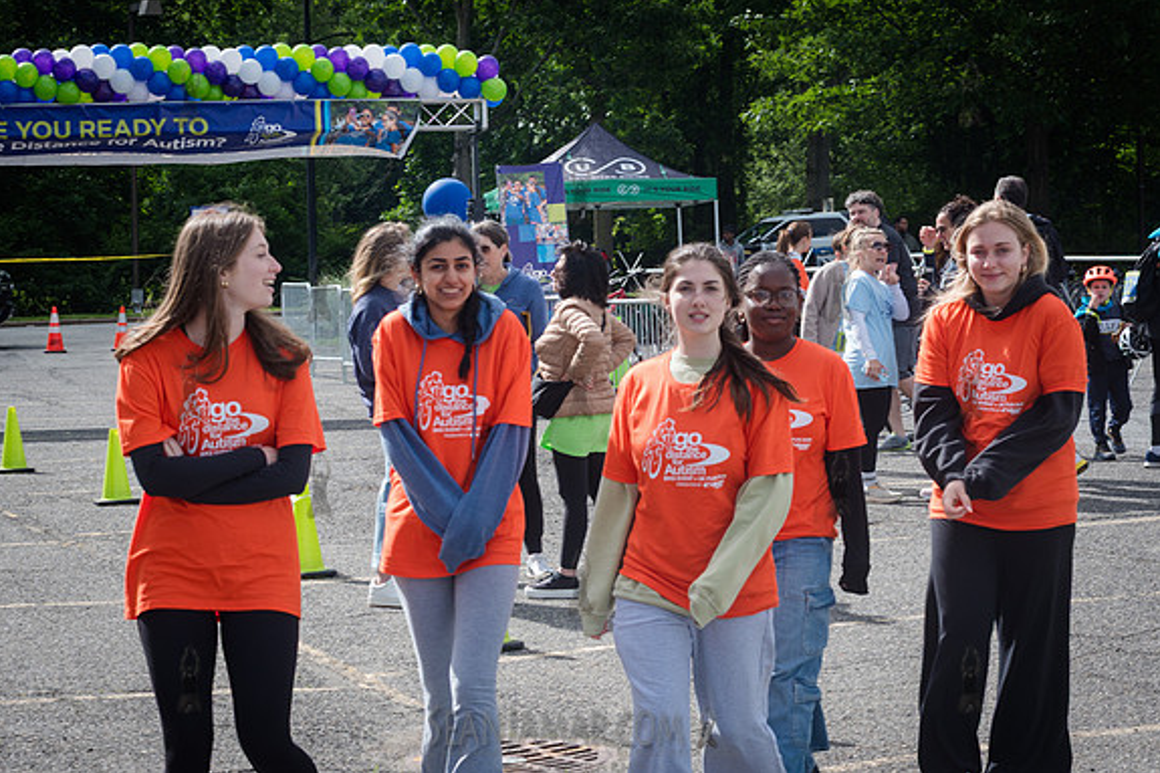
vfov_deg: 14.4
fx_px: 3060
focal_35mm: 95
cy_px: 413
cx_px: 605
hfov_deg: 21.5
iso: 200
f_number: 10
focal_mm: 80
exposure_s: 1/200
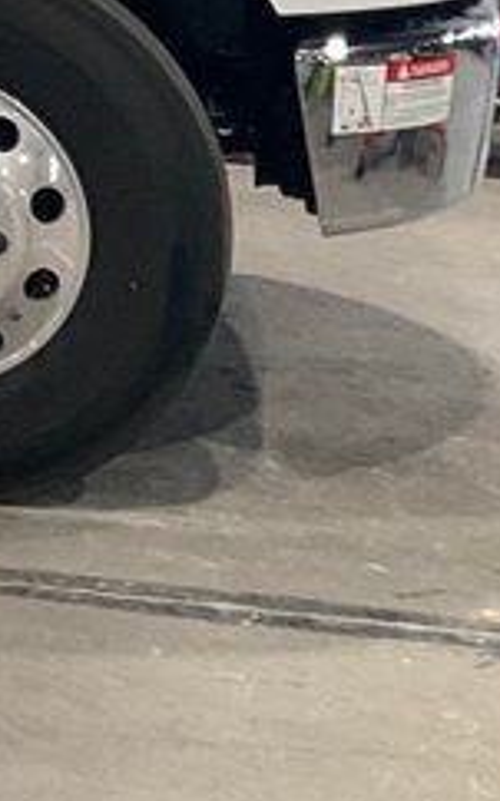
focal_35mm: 130
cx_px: -1142
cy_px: -185
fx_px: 2838
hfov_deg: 8.1
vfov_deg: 15.4
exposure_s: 1/60
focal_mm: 3
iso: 64
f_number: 1.8
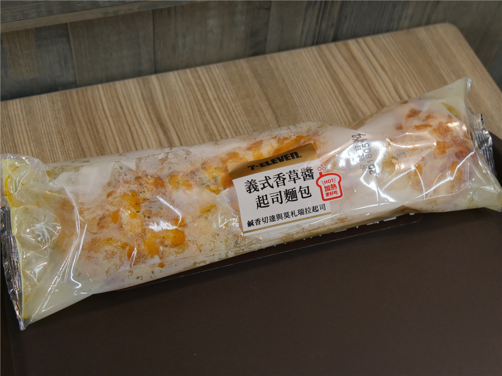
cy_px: 188
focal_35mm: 48
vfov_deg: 30.3
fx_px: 696
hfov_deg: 39.7
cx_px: 251
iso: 640
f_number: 4.1
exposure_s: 1/60
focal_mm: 24
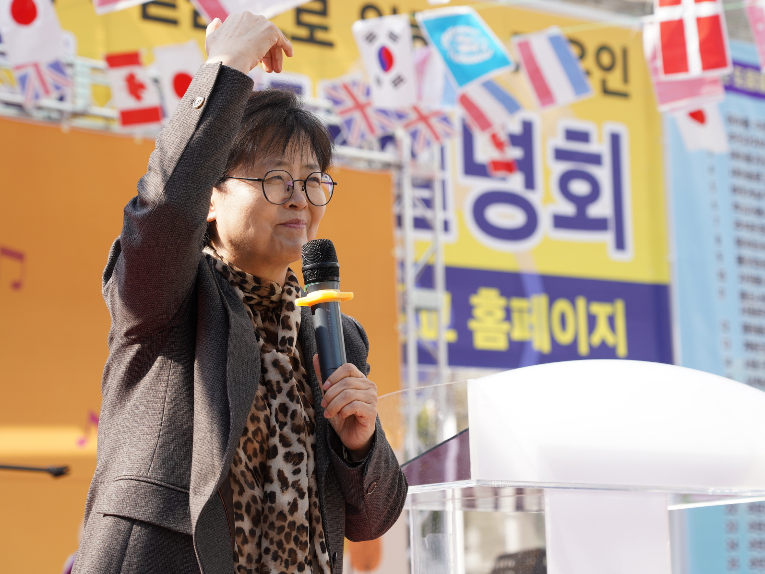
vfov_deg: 13.0
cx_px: 388
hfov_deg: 17.3
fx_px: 2520
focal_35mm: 114
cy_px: 287
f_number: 5.6
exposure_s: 1/160
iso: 125
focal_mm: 105
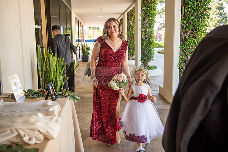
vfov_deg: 35.1
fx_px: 241
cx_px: 114
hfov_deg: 50.7
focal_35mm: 38
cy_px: 76
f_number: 3.2
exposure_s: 1/160
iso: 200
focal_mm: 38
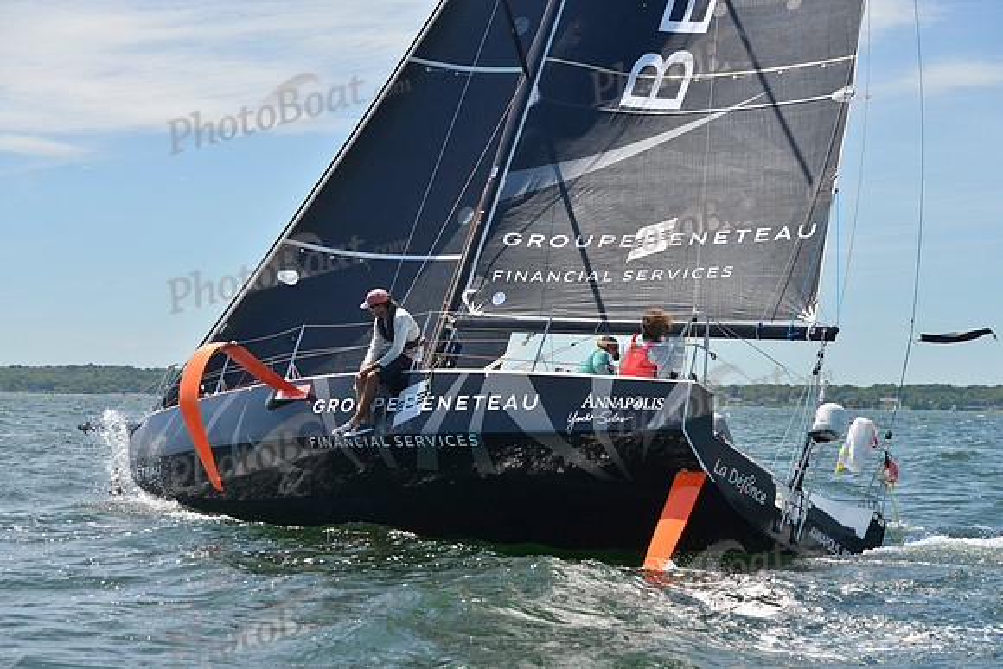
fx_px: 1951
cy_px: 334
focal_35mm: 70
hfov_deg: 28.8
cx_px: 502
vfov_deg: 19.5
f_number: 7.1
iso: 280
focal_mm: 70
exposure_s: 1/1250
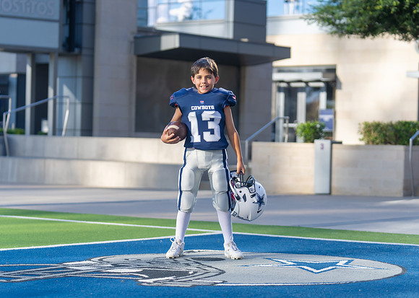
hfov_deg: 21.0
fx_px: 1128
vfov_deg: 15.1
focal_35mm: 95
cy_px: 157
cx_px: 209
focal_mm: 86
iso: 100
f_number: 2.8
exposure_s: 1/500
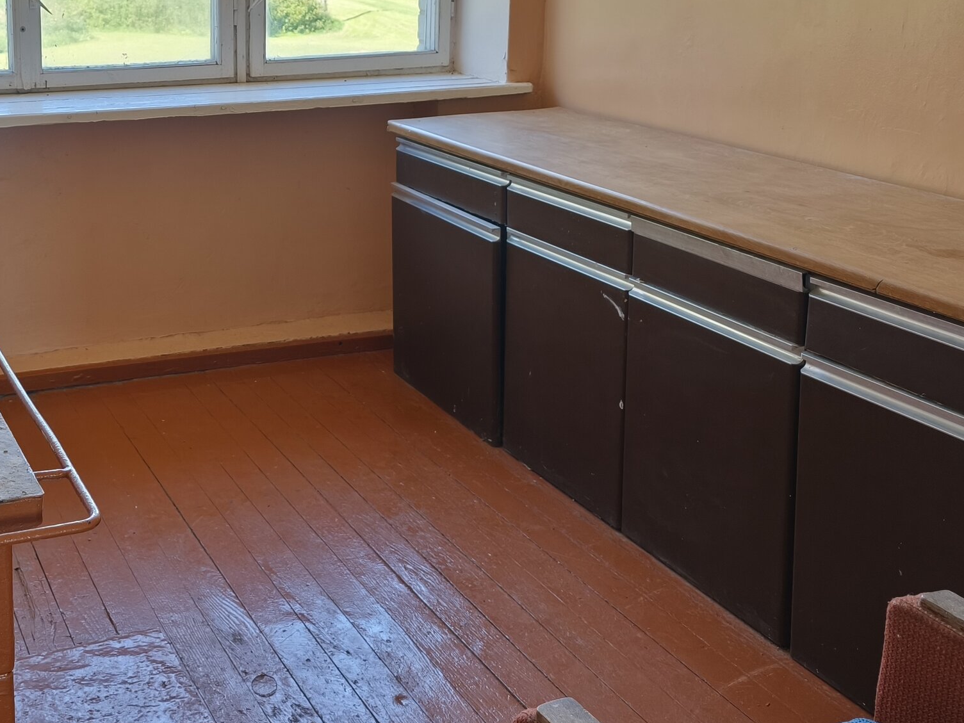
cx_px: 179
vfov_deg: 31.8
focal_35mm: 44
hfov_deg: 41.0
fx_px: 1225
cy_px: 126
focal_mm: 6.57
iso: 250
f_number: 1.6
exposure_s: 1/100
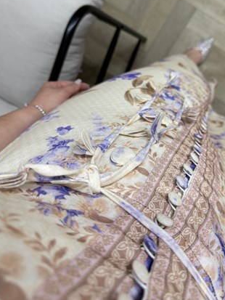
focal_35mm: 31
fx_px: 269
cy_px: 125
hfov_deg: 45.0
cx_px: 142
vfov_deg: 58.0
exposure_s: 1/121
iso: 160
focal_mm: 6.76
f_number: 1.78
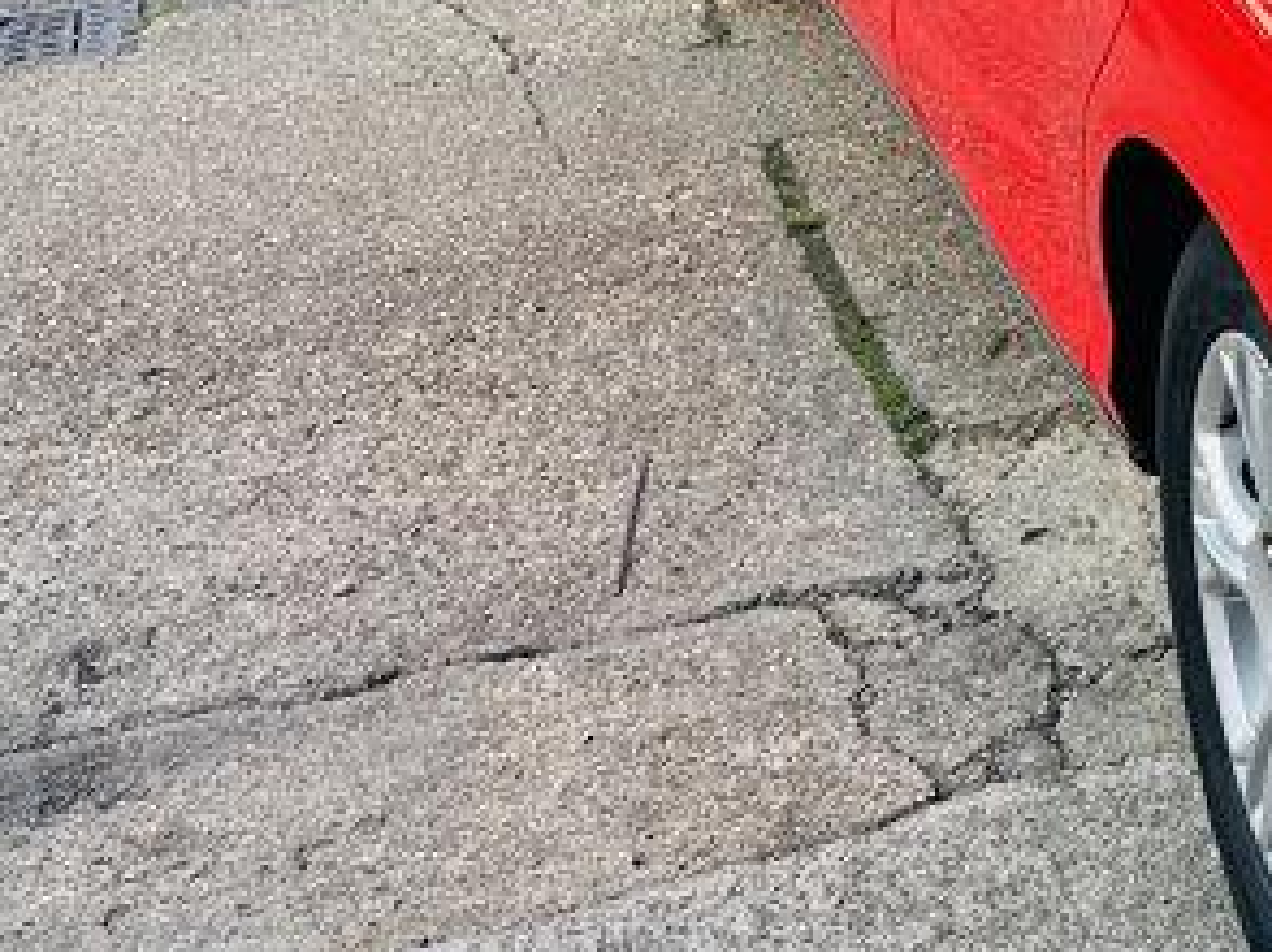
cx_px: 2207
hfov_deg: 17.0
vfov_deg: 14.4
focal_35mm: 98
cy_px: -320
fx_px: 3598
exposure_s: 1/231
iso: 80
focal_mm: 6.86
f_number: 1.78
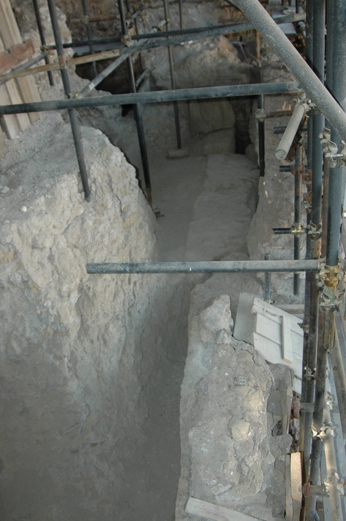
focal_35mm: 36
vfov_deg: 53.2
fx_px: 520
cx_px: 173
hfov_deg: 36.8
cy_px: 260
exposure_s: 1/60
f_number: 3.5
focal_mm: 24
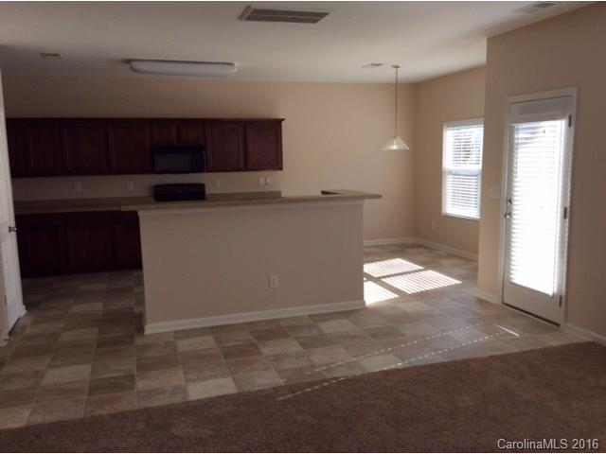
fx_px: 560
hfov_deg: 56.8
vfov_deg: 44.2
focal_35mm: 32
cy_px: 227
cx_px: 303
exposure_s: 1/202
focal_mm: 3.3
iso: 32
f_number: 2.4
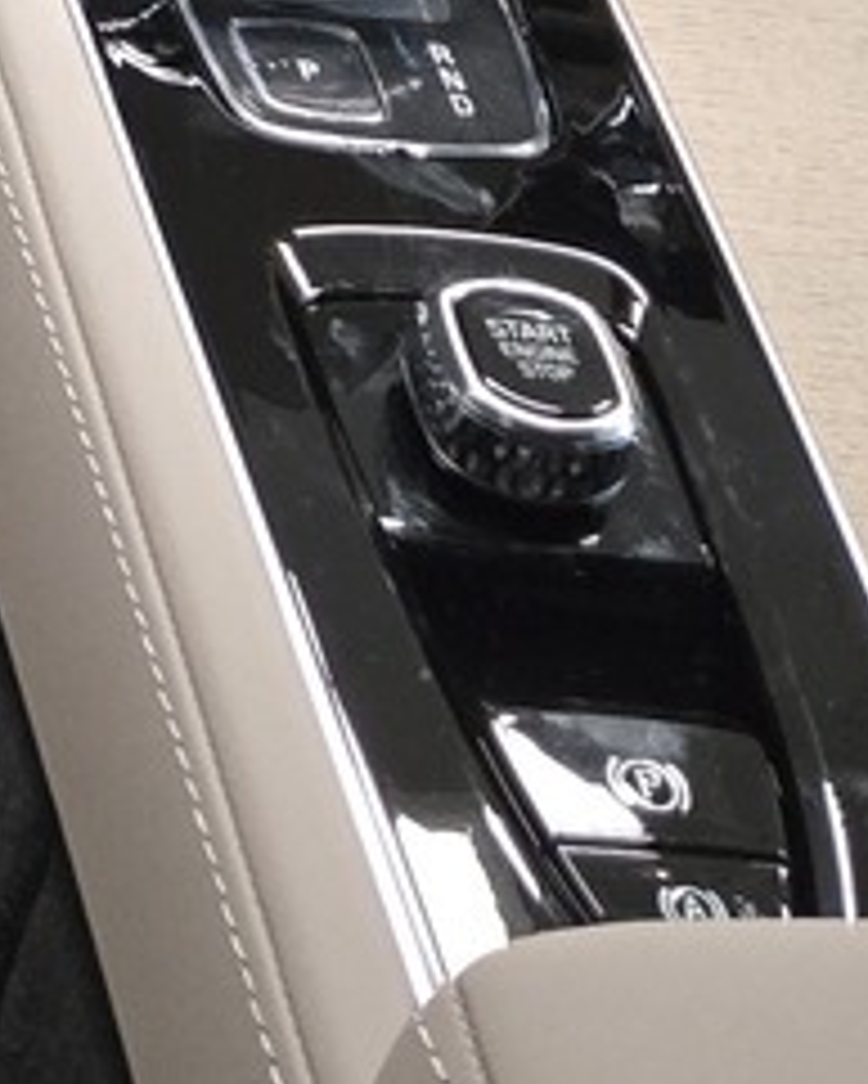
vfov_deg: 12.6
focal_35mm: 134
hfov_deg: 9.7
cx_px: -1475
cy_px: -1080
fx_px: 4300
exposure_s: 1/100
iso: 640
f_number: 1.8
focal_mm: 5.4
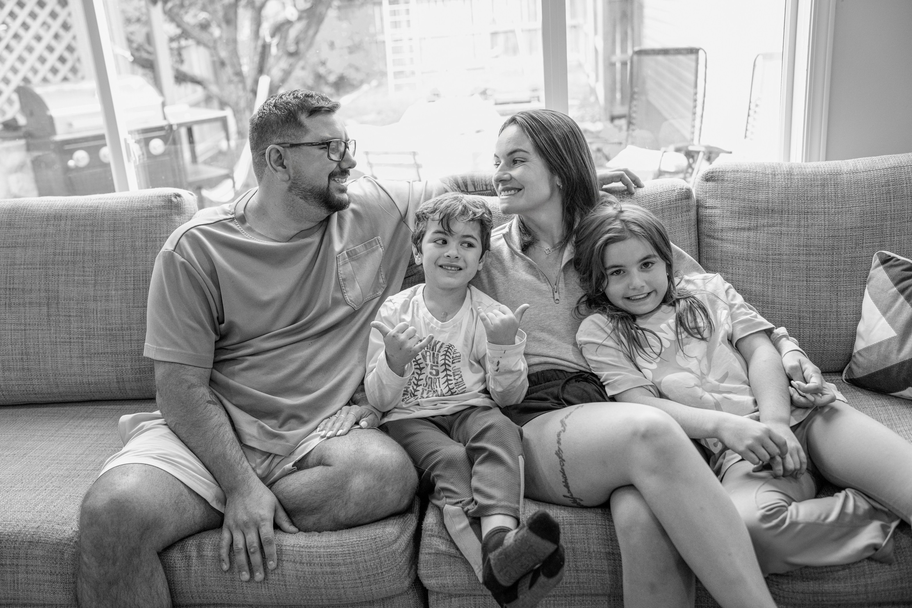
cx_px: 456
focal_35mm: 37
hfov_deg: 51.9
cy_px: 304
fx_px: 937
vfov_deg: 35.9
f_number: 2.8
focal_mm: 37
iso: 1600
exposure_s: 1/160
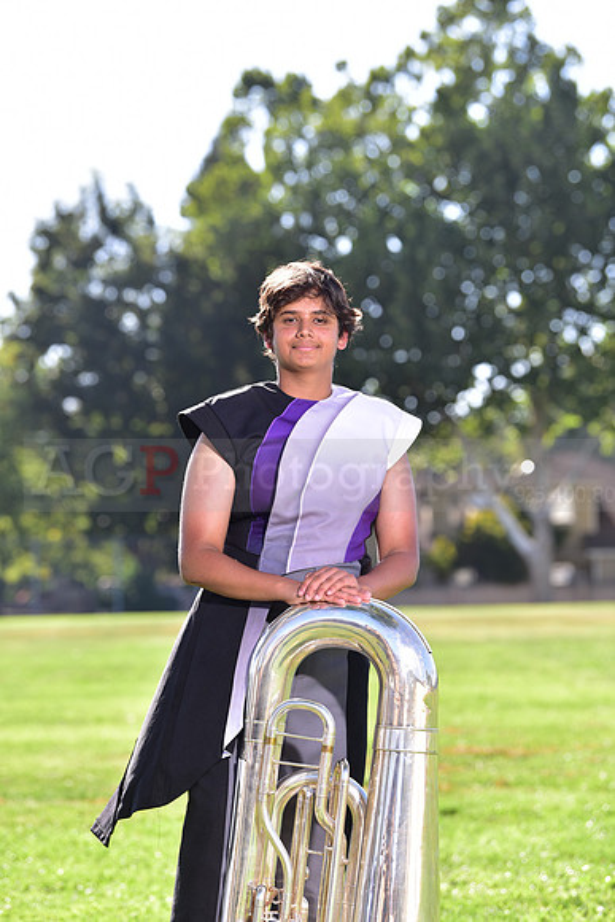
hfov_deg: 10.6
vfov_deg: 15.8
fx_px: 3329
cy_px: 461
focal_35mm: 130
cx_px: 308
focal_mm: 130
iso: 100
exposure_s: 1/250
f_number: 4.5
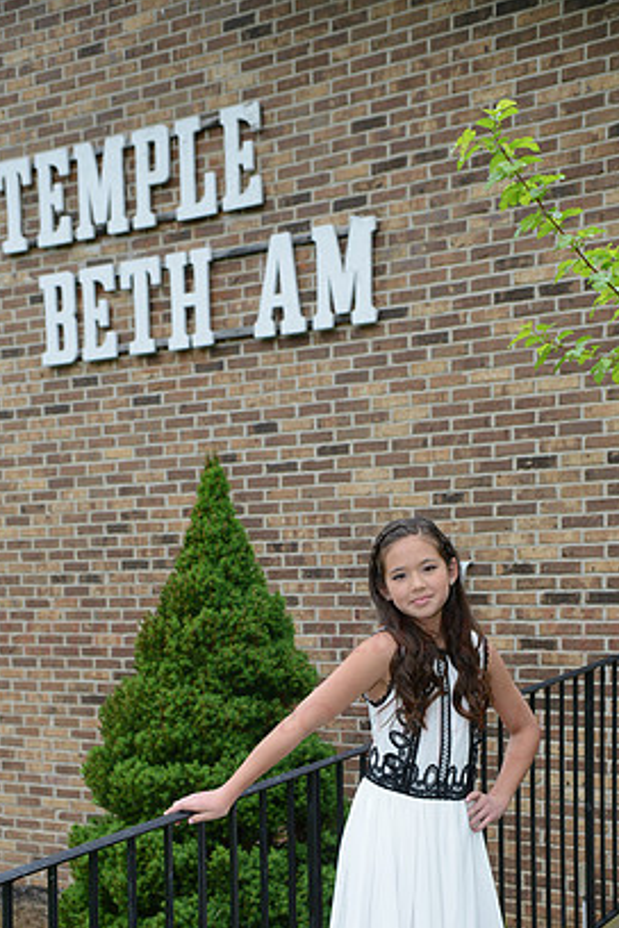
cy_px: 641
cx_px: 354
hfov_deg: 25.0
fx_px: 1393
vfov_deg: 36.4
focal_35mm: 54
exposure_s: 1/250
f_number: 5.6
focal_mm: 38
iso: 500
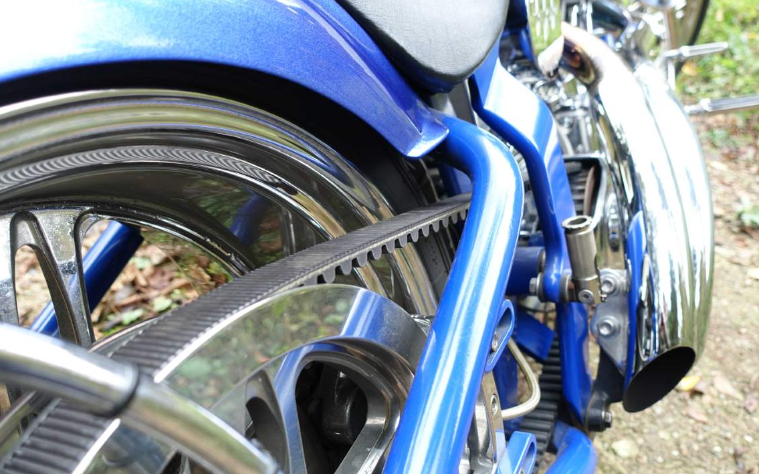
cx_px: 381
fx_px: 620
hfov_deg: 62.9
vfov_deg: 41.8
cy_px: 245
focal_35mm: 30
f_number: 2.8
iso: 125
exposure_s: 1/40
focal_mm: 10.7
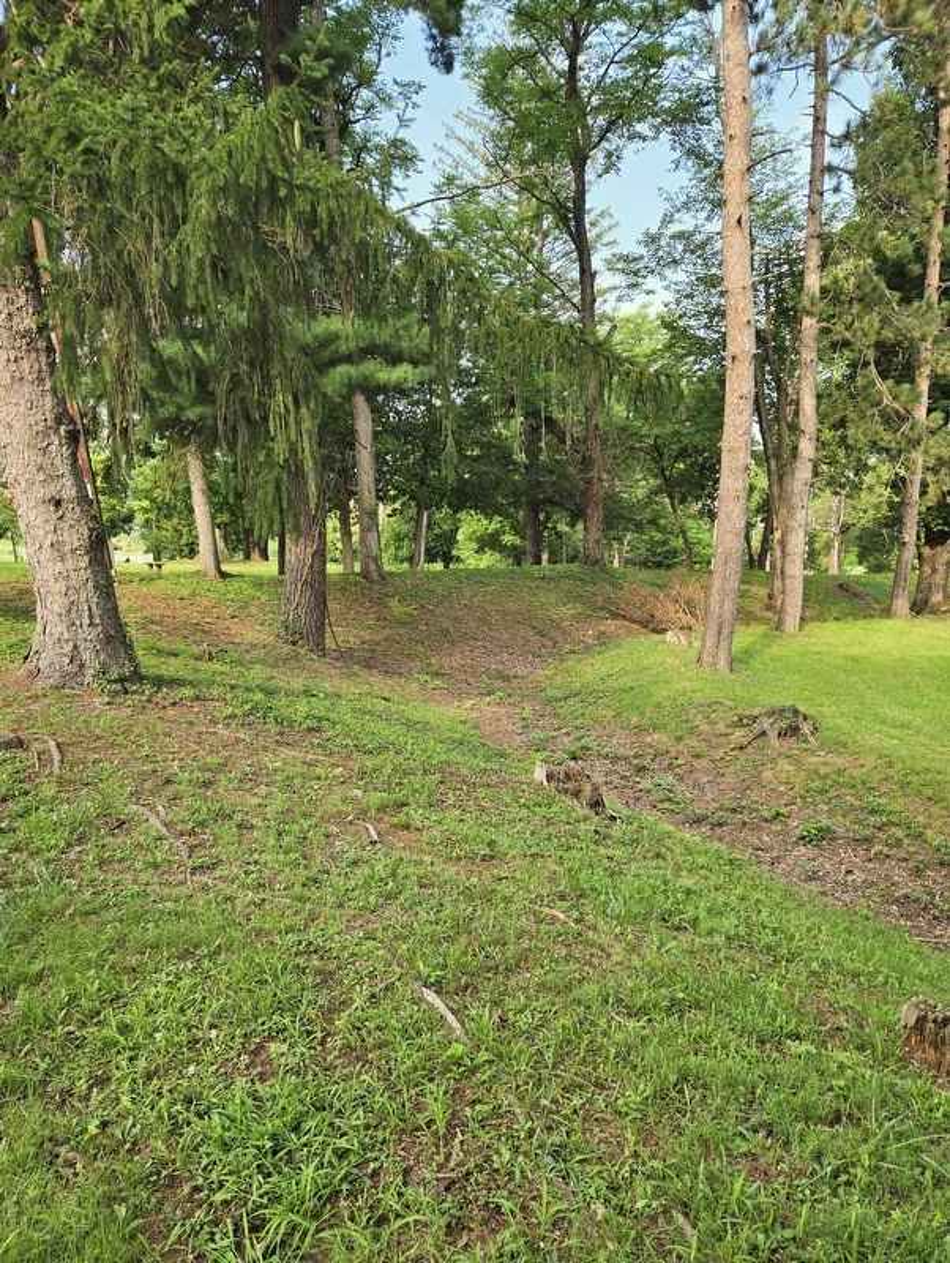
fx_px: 840
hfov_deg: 59.0
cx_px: 475
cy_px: 632
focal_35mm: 23
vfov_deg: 73.9
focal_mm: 5.4
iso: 25
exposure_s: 1/383
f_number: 1.8
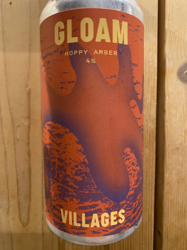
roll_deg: +1.1
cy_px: 125
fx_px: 180
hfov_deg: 54.9
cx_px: 94
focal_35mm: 25
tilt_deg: -4.7
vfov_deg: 69.4
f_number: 1.8
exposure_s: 1/33
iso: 400
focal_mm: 4.25
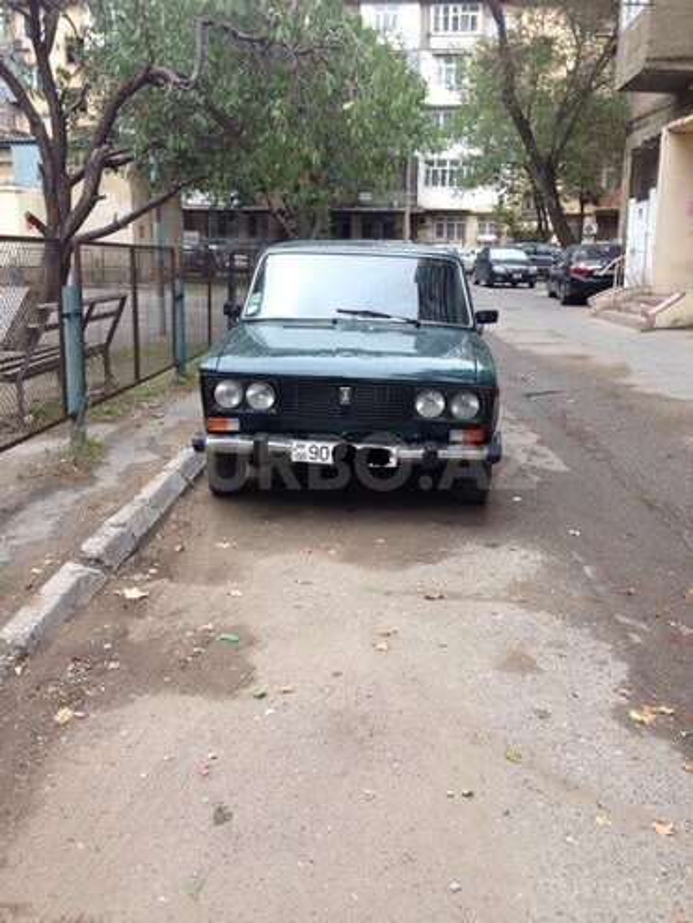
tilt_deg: -10.8
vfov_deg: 55.4
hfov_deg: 42.9
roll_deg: +0.2
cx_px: 346
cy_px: 462
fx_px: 881
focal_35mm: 33
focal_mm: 4.12
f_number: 2.4
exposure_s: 1/120
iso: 64
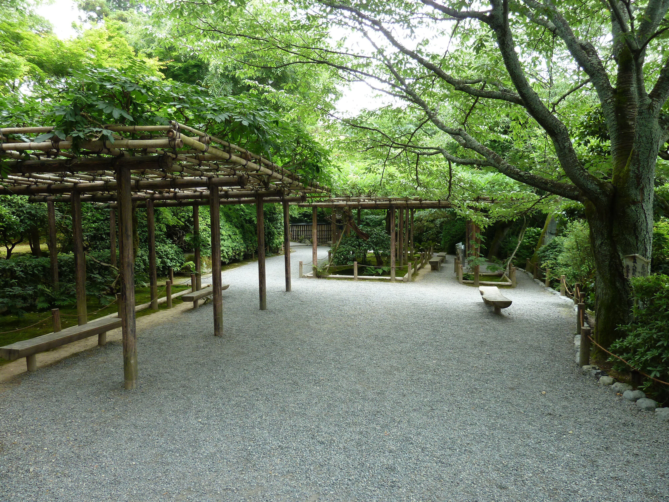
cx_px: 334
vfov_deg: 54.9
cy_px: 251
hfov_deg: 69.4
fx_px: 483
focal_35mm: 25
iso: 100
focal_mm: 4.1
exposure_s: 1/30
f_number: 3.3
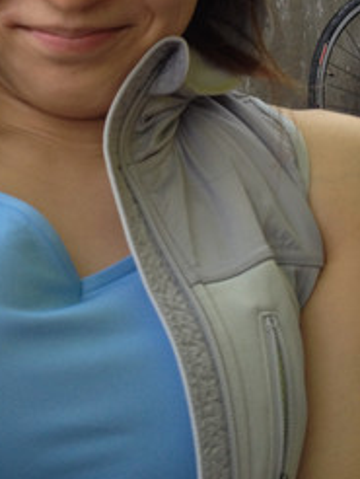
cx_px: 80
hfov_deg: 16.2
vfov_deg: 21.0
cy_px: 27
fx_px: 1260
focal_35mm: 91
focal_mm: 4.28
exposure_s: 1/40
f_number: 2.4
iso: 80
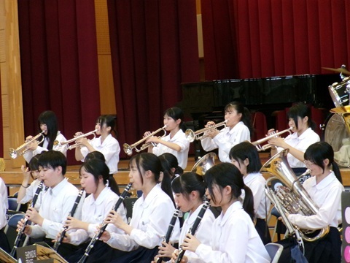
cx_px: 175
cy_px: 132
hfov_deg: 13.9
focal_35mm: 142
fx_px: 1436
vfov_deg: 10.4
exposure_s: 1/34
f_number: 6.3
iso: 672
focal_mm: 25.5
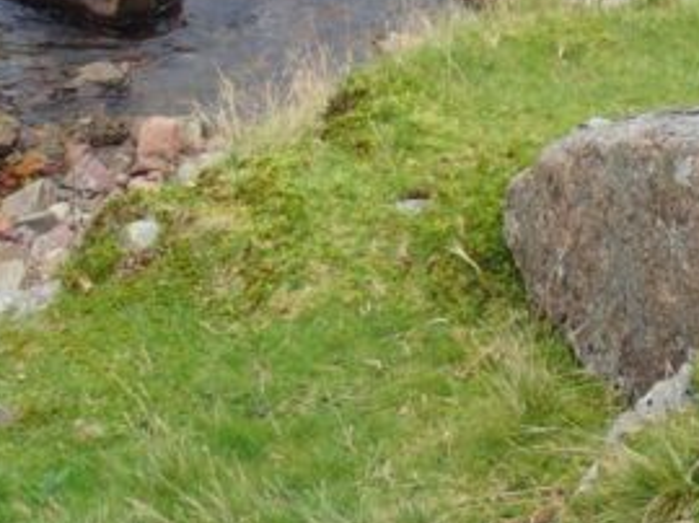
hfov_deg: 9.1
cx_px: 106
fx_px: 4358
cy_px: -83
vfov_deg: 6.8
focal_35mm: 216
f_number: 4.7
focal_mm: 16.48
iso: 100
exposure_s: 1/100
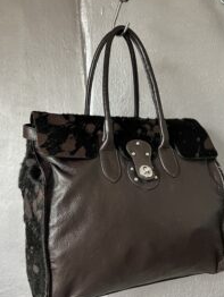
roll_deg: +0.7
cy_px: 149
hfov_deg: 40.7
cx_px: 96
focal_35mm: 35
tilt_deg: +0.6
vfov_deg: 52.6
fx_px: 301
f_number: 1.5
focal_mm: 5.7
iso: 320
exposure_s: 1/60
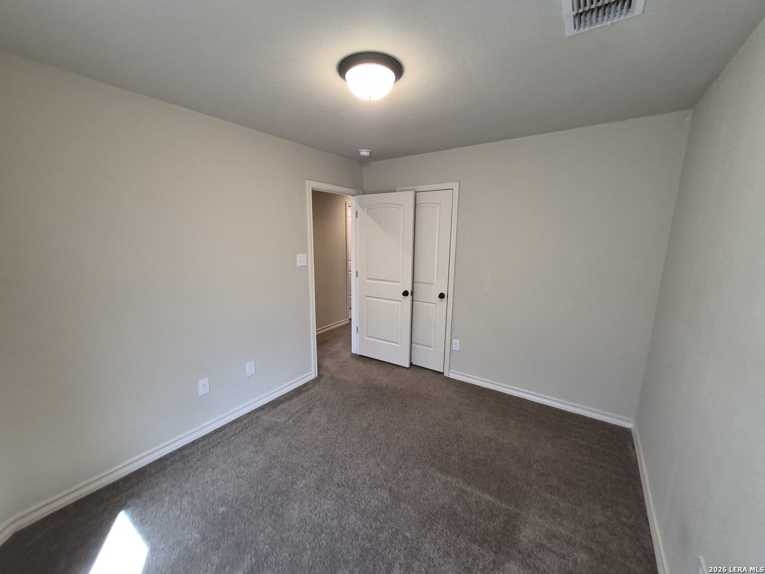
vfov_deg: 89.9
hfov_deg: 106.2
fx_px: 287
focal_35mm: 13
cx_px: 382
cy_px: 287
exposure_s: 1/60
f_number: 2.2
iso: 200
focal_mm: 1.74
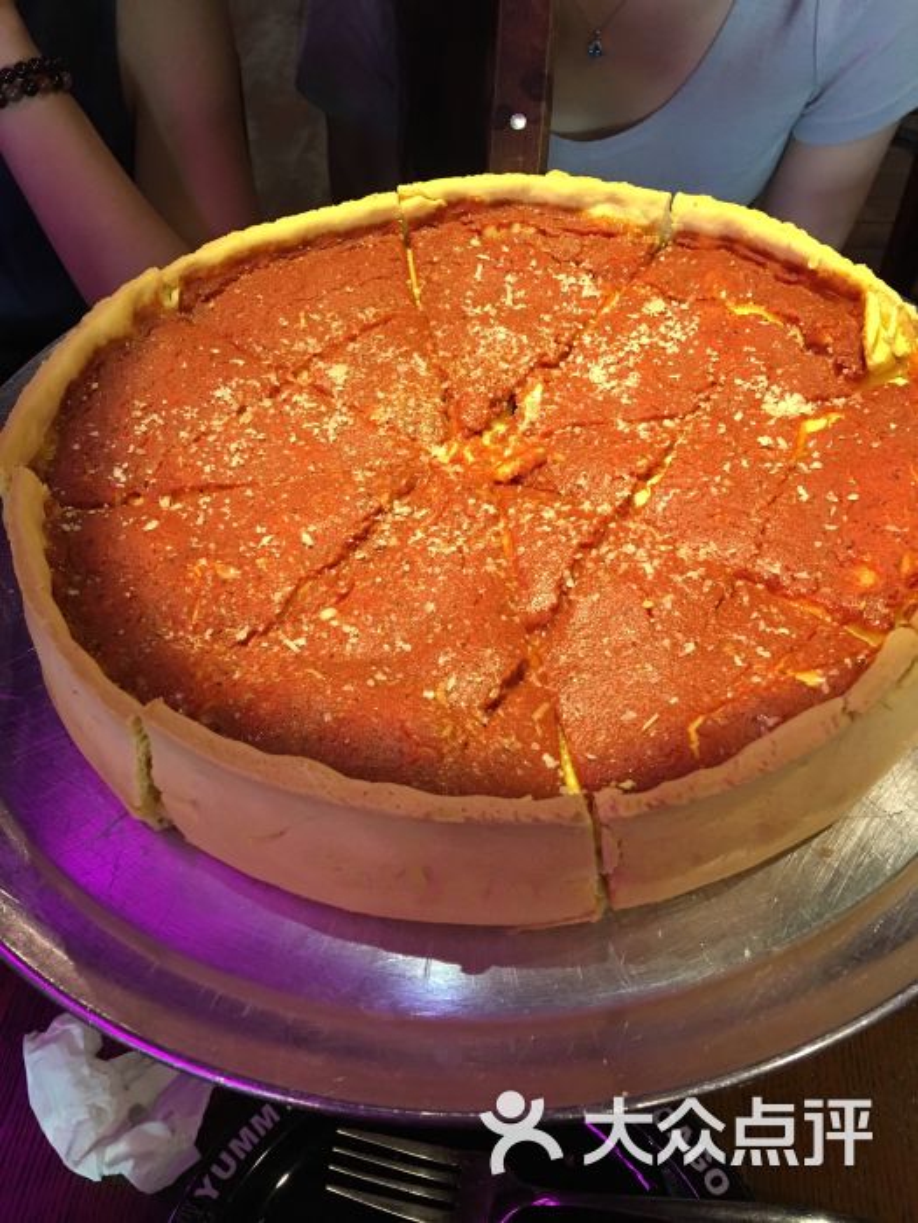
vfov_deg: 61.7
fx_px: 1025
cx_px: 459
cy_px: 612
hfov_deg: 48.2
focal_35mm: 29
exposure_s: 1/33
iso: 200
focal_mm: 4.15
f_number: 2.2
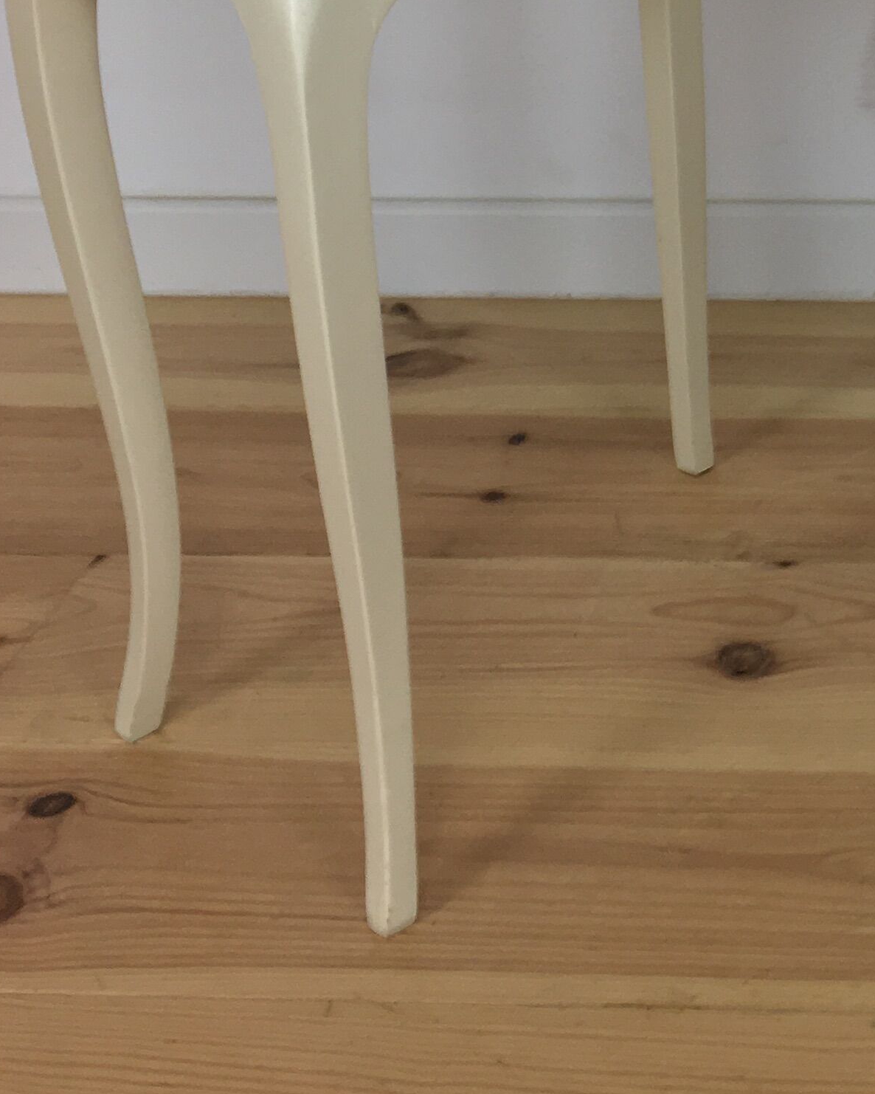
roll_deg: -0.2
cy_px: -3
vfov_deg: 23.7
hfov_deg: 18.9
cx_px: 1014
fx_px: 2492
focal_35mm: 77
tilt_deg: -17.9
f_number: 2.2
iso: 32
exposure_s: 1/33
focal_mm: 4.15
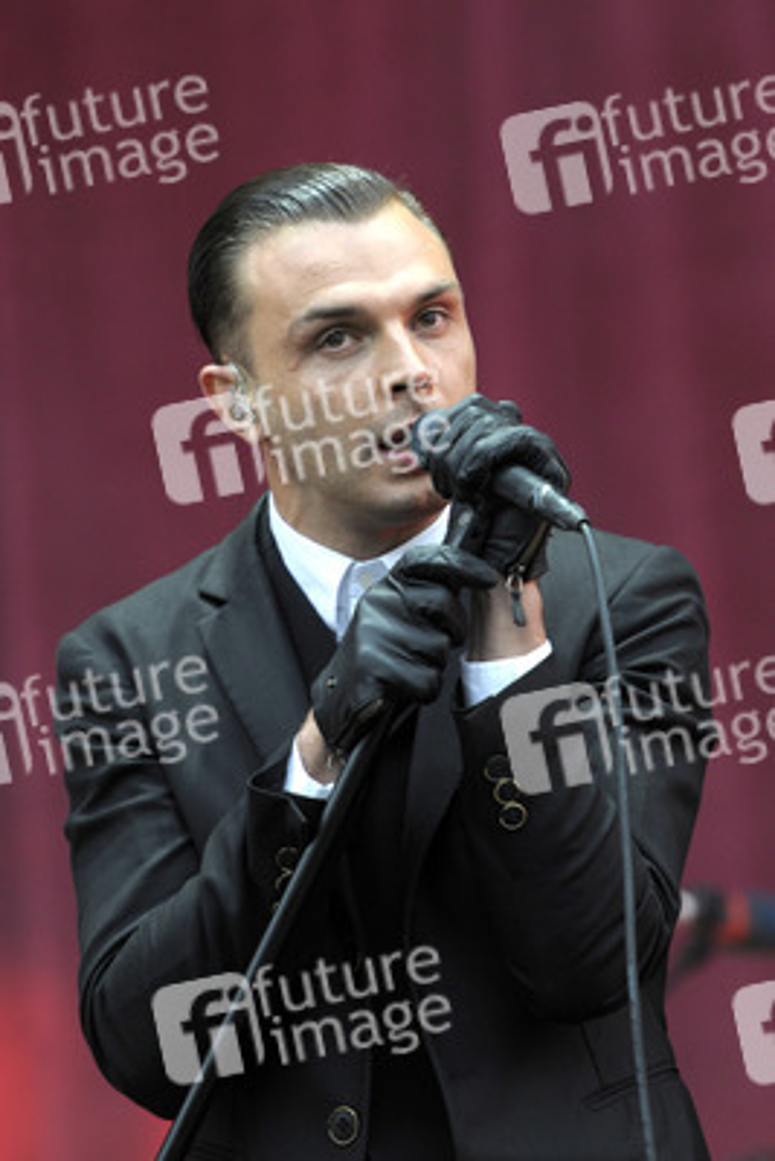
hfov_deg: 5.7
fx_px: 7743
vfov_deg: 8.6
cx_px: 388
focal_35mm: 240
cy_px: 580
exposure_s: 1/320
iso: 400
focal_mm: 160
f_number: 2.8
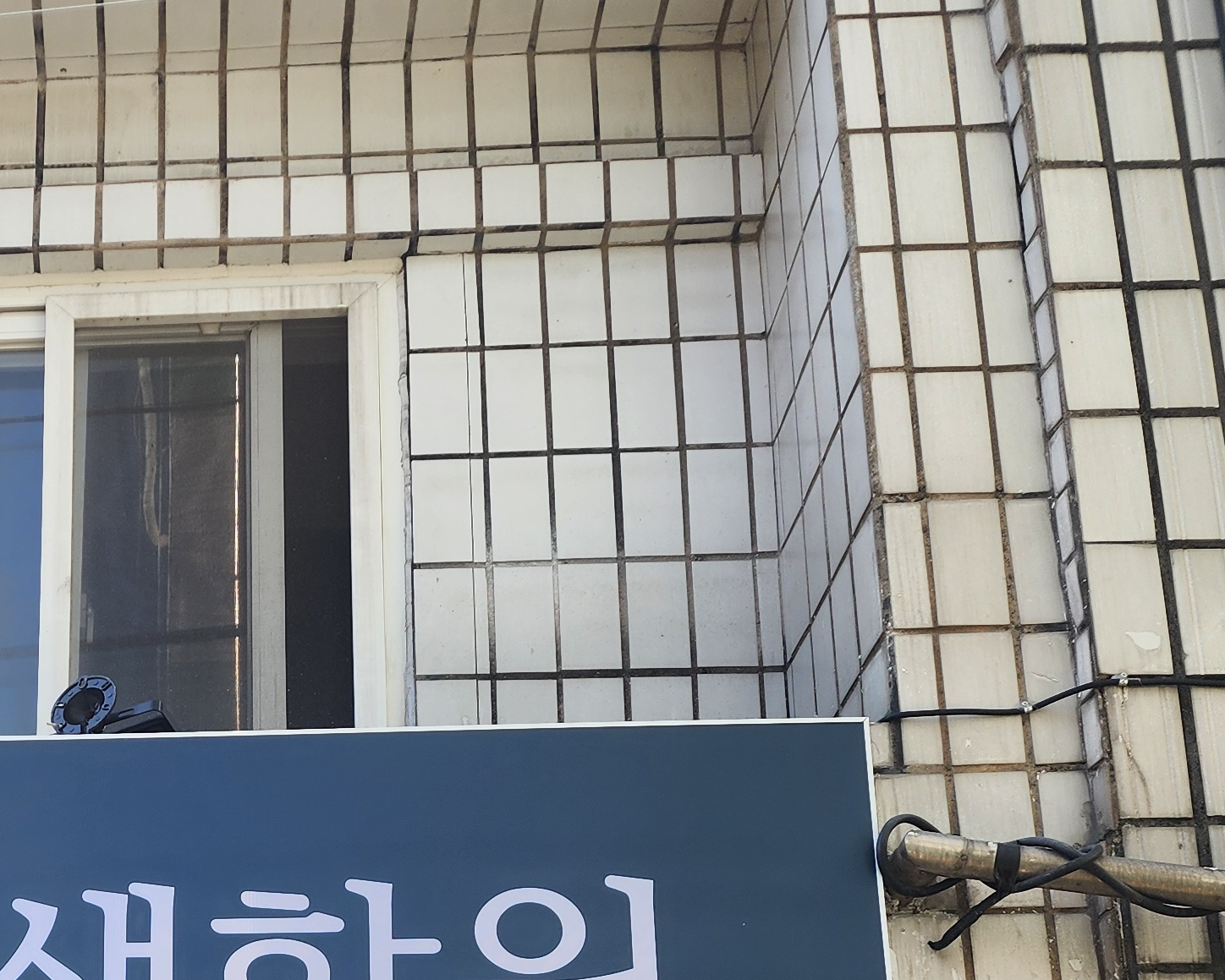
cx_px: -7
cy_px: 1184
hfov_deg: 28.5
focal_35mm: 62
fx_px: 2248
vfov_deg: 22.6
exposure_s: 1/302
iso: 12
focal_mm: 6.4
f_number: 1.8
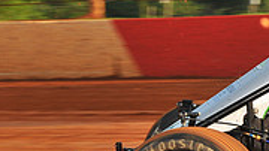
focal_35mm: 236
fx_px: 1682
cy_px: 67
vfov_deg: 5.1
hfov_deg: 8.9
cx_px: 430
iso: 500
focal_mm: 70
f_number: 10
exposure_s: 1/320
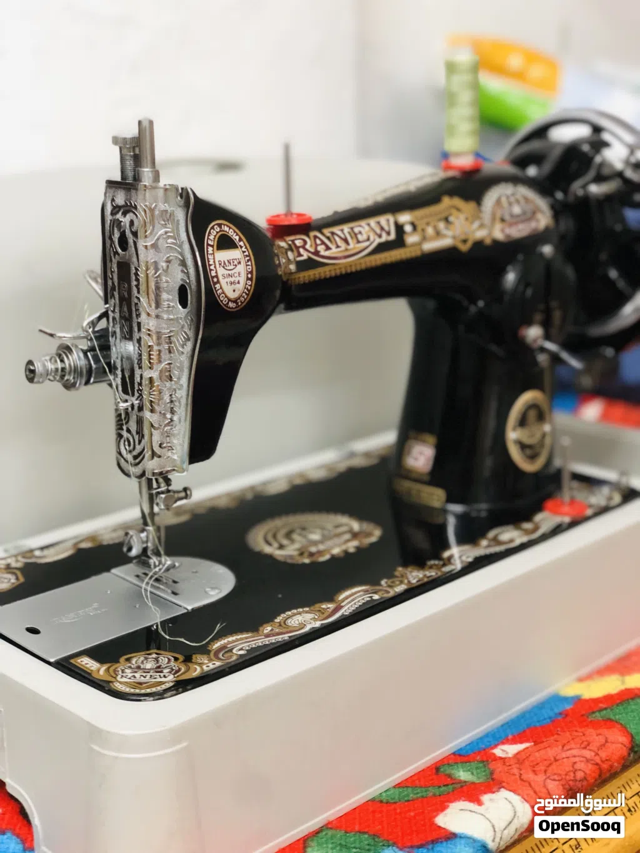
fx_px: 1282
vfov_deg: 36.8
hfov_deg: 28.0
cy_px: 426
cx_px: 320
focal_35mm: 52
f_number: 2.4
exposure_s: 1/17
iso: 160
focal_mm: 6
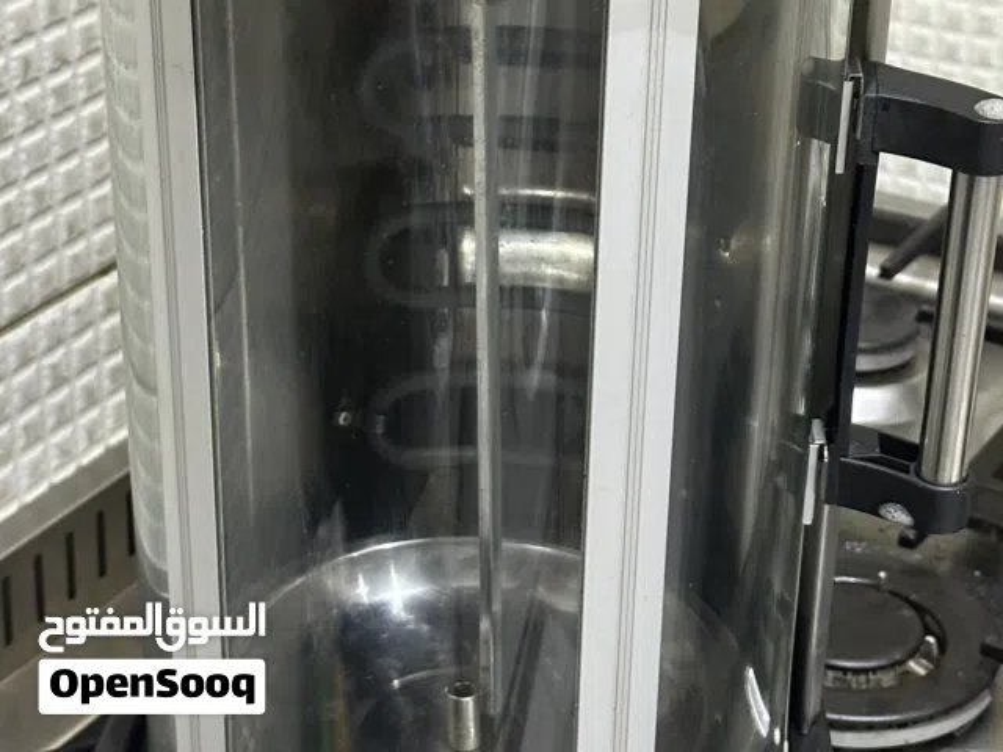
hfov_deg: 39.7
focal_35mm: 48
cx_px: 502
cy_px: 376
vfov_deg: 30.3
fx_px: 1391
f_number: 1.78
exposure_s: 1/25
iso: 640
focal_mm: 6.86
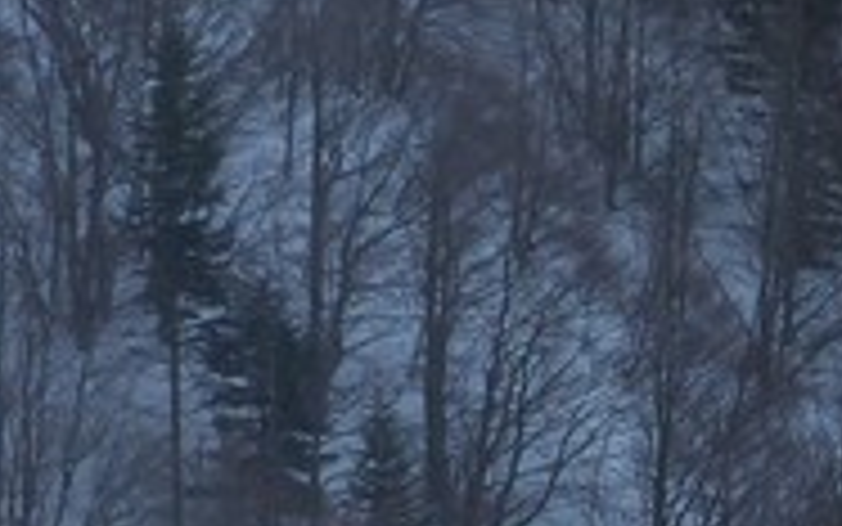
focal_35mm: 302
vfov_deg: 4.3
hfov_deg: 6.7
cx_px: 1657
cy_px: -218
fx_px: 6932
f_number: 3.9
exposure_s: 1/500
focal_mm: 9.7
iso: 125
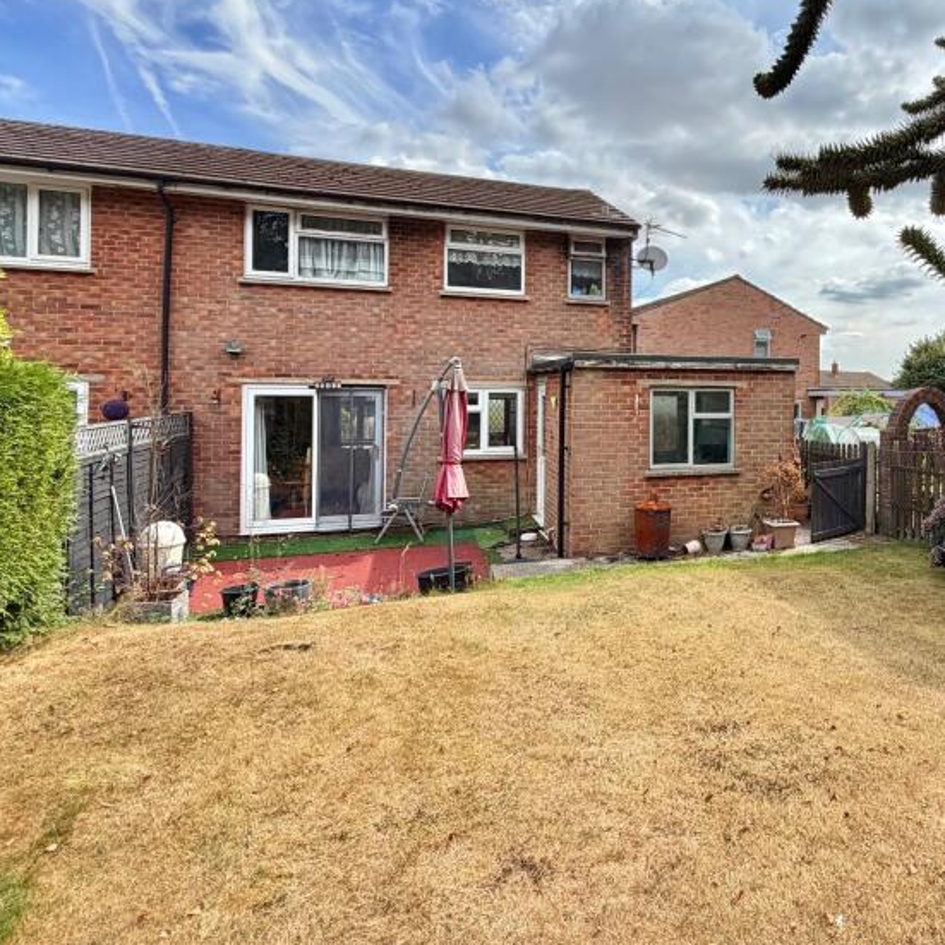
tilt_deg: -0.3
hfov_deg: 62.8
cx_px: 725
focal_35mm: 23
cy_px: 389
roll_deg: -1.5
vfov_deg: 66.8
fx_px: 710
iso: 32
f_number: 2.2
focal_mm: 2.22
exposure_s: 1/770
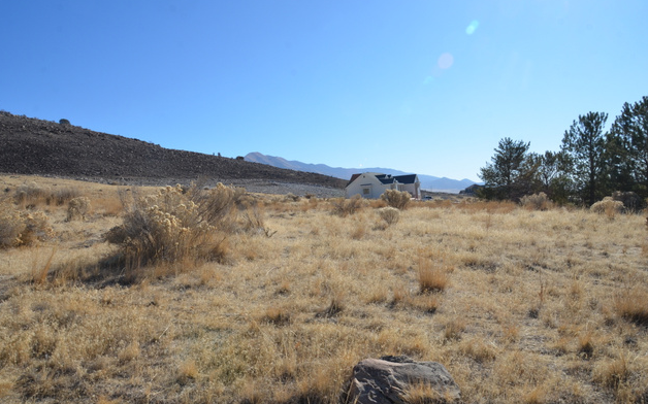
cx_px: 324
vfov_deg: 44.5
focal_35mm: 28
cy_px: 203
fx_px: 494
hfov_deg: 66.5
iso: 400
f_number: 11
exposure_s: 1/500
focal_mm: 18
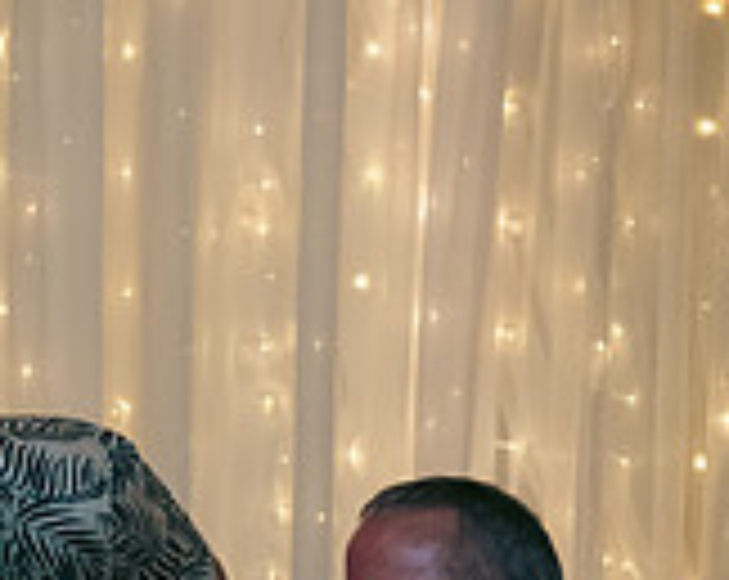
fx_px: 3984
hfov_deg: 10.3
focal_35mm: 185
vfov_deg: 8.3
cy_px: 546
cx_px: -112
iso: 800
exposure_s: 1/160
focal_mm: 55
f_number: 3.5
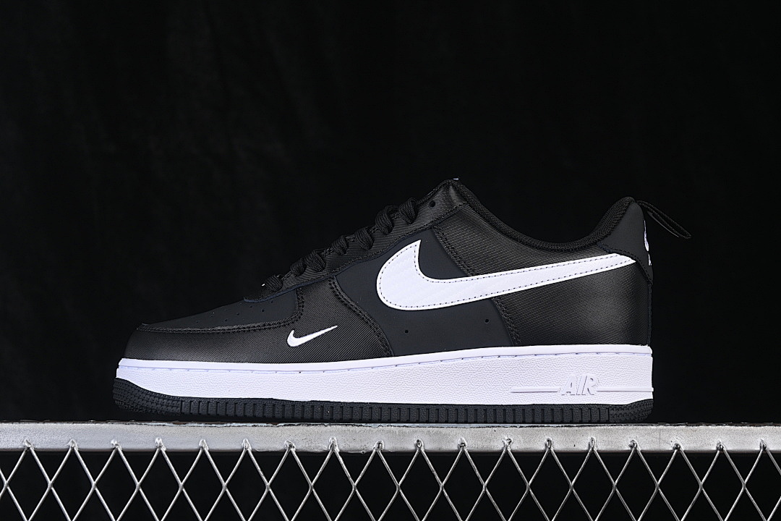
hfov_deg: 27.0
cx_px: 390
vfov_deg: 18.2
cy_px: 260
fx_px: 1627
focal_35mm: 75
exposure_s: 1/60
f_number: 6.3
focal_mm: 50
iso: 160
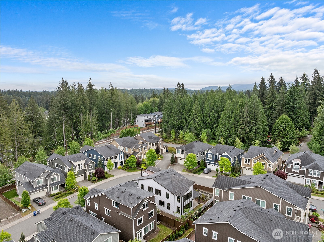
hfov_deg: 71.6
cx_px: 162
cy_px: 121
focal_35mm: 24
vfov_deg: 56.7
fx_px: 224
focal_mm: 12.29
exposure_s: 1/1000
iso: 160
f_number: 2.8
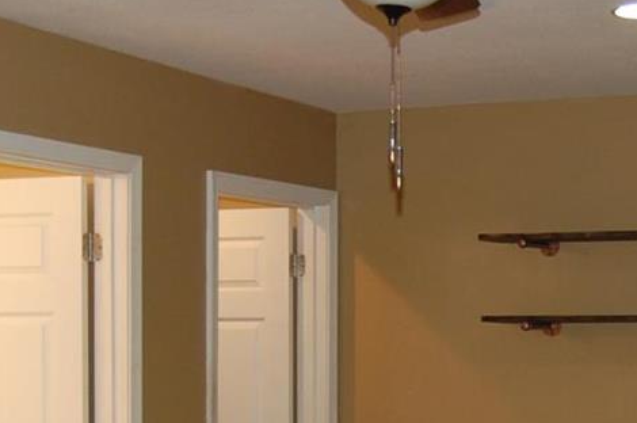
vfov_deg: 14.6
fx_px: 1626
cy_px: 390
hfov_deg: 22.1
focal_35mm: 92
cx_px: 430
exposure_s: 1/60
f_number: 3.5
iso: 400
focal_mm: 18
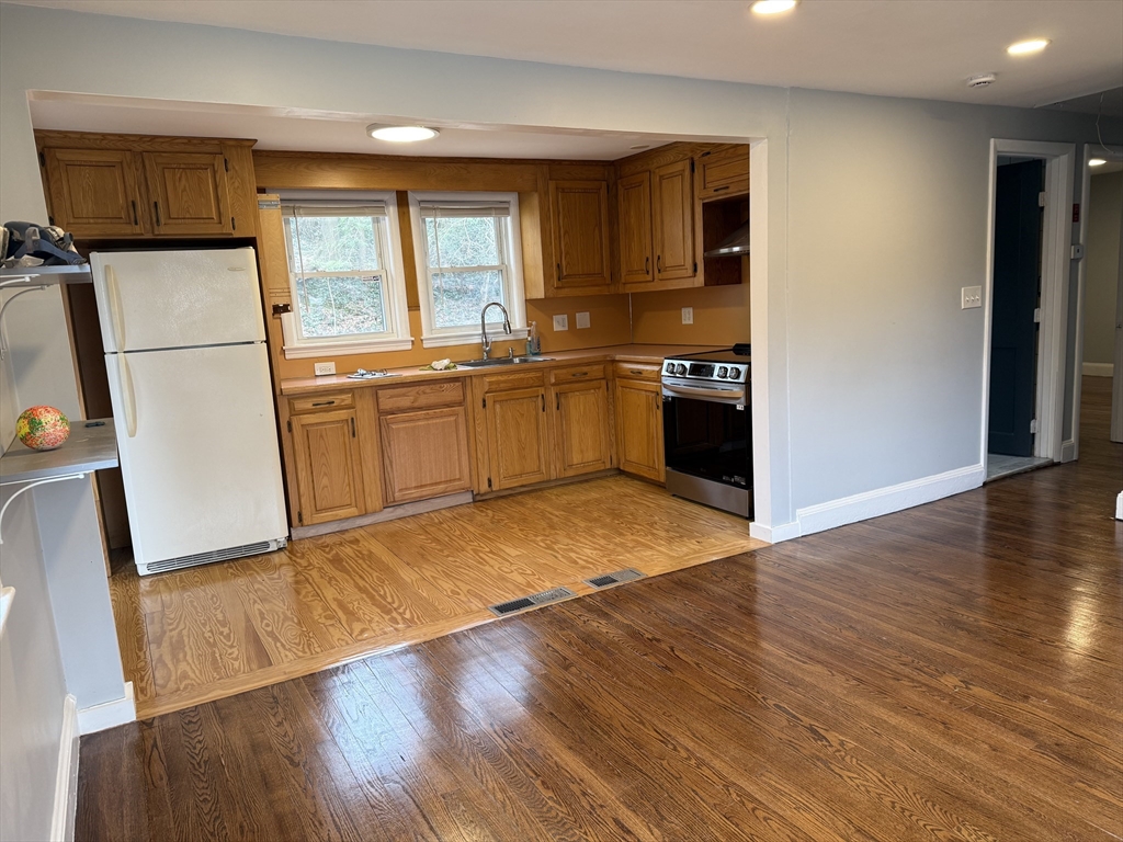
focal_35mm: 24
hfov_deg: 71.6
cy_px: 421
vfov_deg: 56.8
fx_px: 779
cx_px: 562
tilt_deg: -9.8
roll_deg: +3.3
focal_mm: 6.76
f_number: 1.78
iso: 160
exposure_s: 1/120
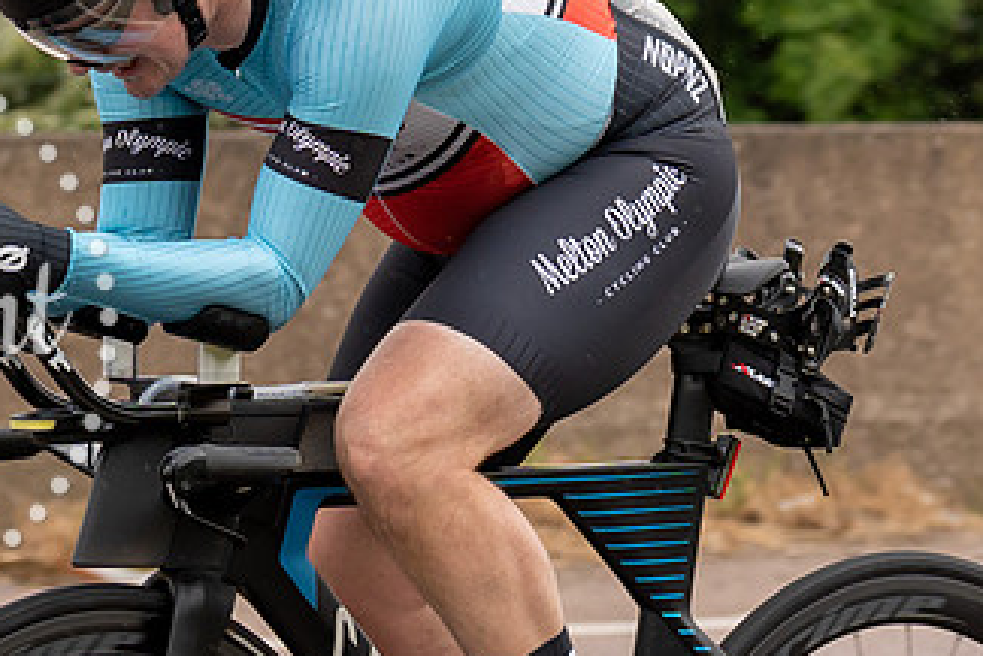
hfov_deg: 6.1
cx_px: -43
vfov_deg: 4.1
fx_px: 9124
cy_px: 207
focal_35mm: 334
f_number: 3.5
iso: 250
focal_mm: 70
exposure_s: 1/1000
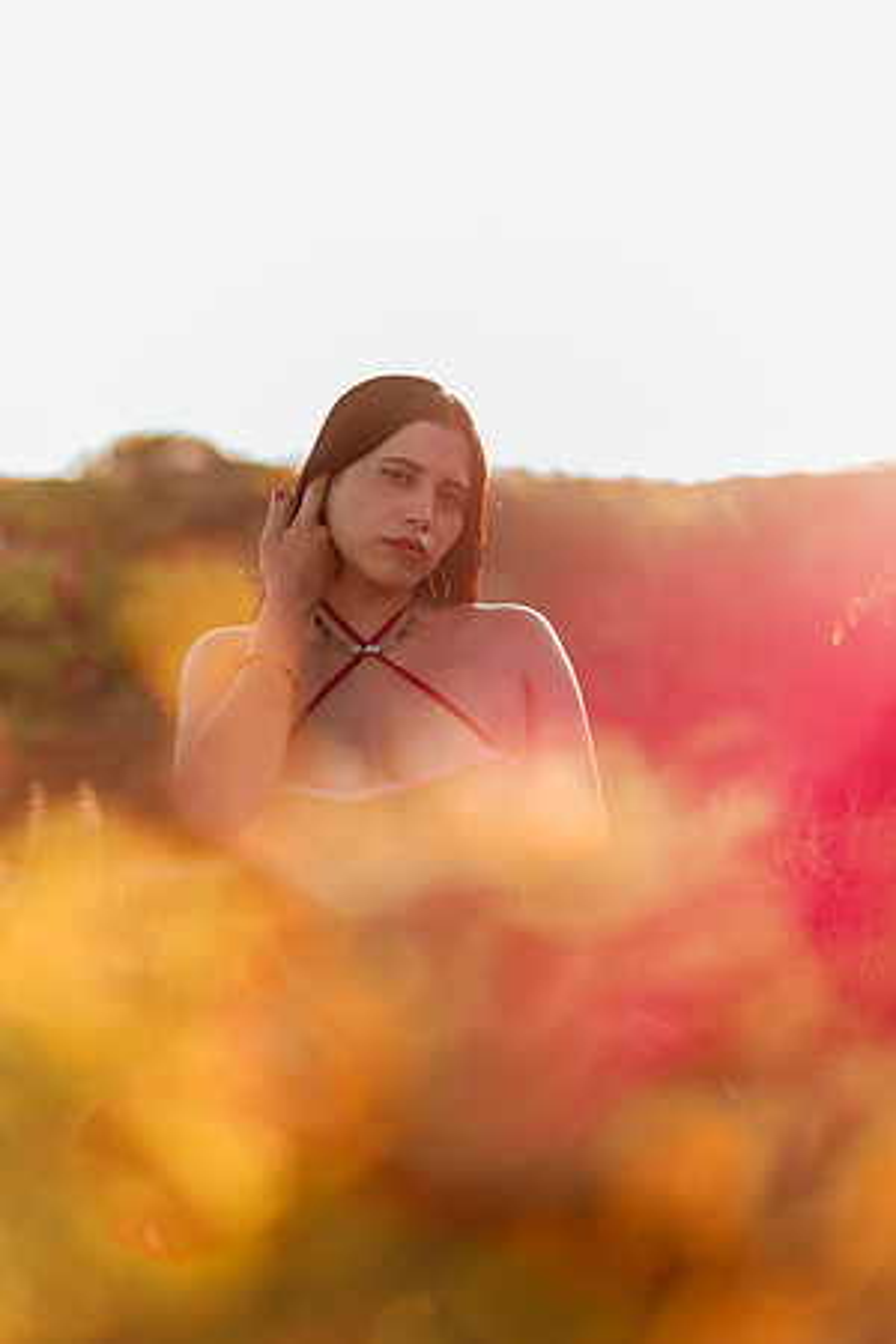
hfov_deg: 23.4
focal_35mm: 58
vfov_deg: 34.5
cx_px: 448
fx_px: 2165
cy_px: 672
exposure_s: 1/1000
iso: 50
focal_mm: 58
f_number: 1.4
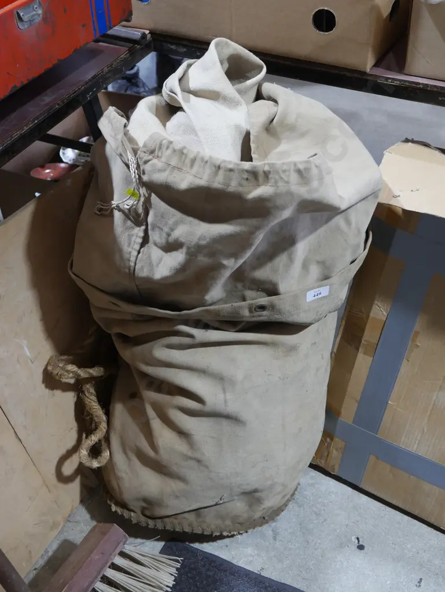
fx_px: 685
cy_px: 296
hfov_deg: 36.0
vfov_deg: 46.8
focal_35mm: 40
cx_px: 222
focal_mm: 20
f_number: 4.4
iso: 800
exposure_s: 1/60
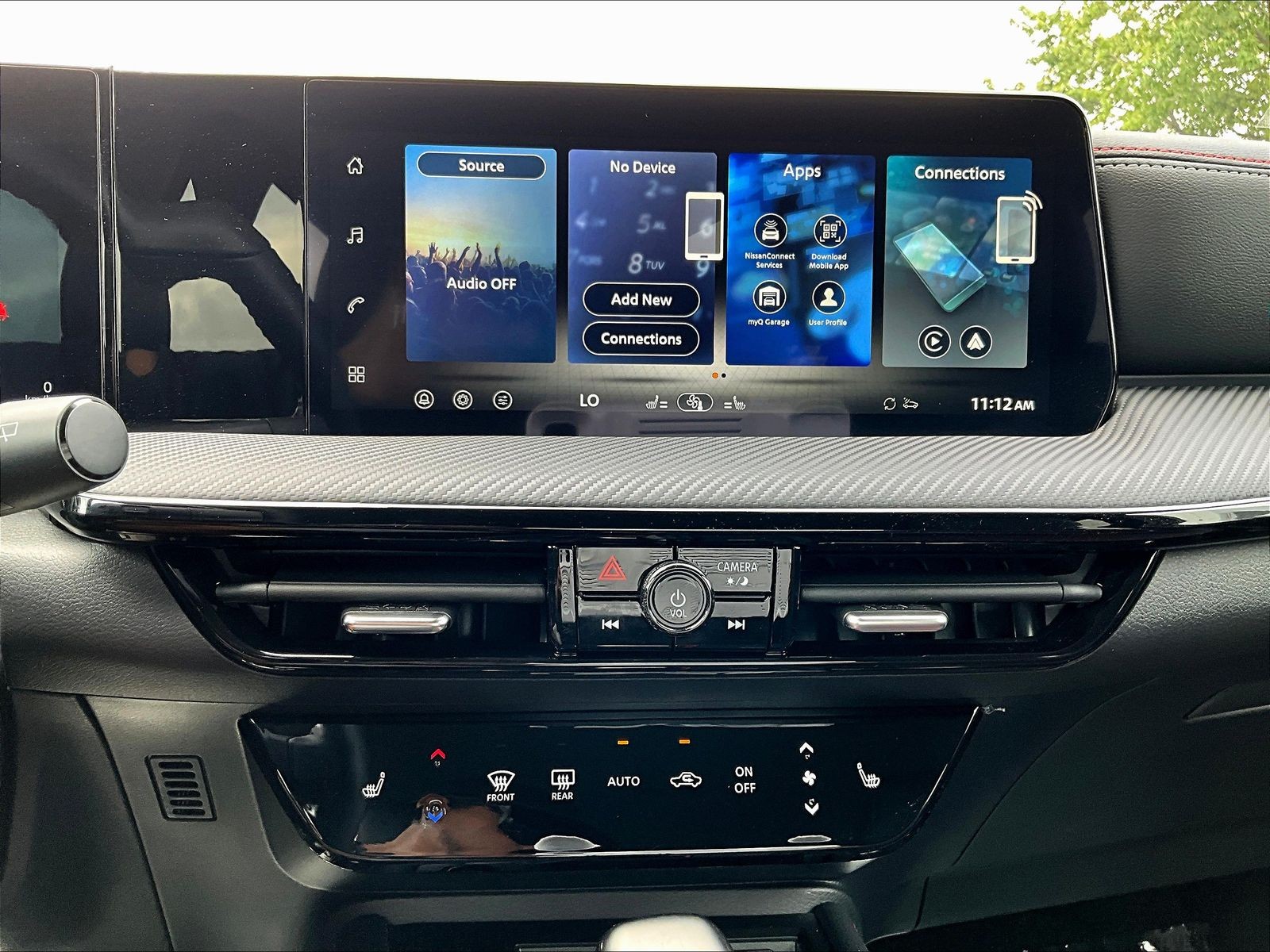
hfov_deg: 61.7
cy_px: 476
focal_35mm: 29
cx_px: 635
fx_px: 1064
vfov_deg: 48.2
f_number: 1.8
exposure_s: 1/122
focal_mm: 3
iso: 50
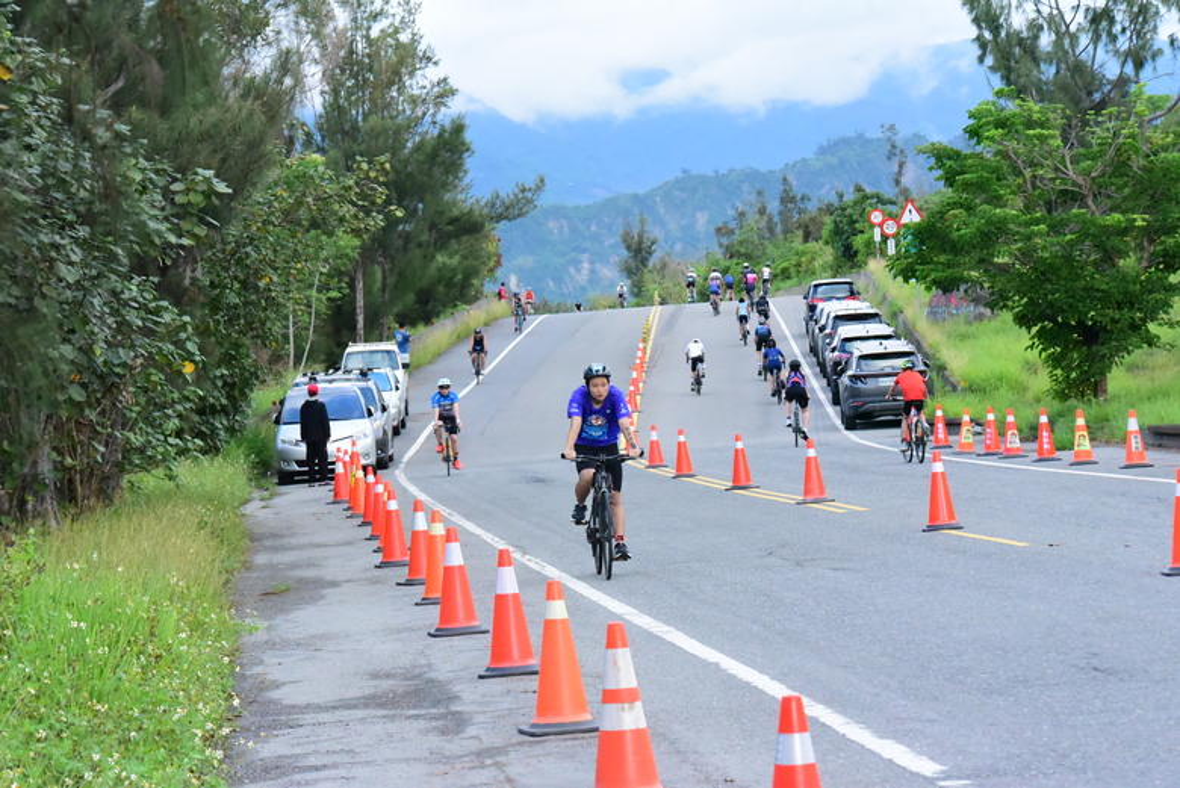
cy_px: 394
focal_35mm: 135
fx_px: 4427
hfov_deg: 15.2
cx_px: 590
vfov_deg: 10.2
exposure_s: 1/2000
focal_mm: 135
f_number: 13
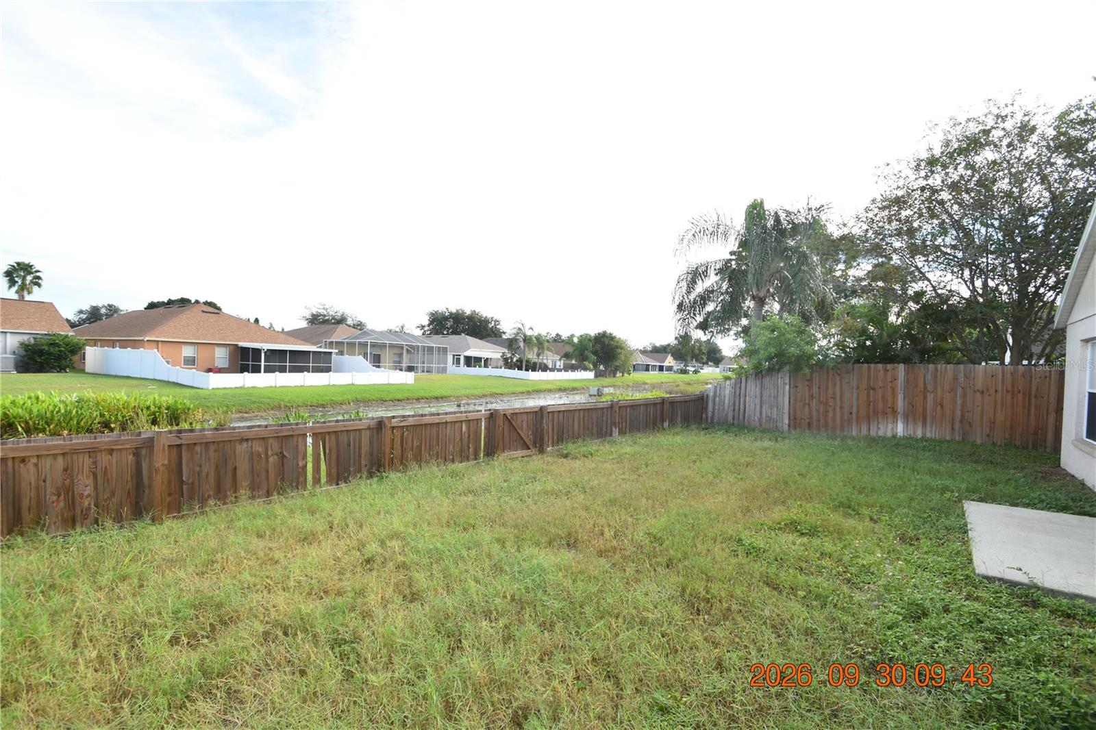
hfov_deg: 100.4
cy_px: 365
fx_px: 457
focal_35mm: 15
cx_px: 548
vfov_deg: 77.3
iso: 200
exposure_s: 1/250
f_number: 8
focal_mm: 10
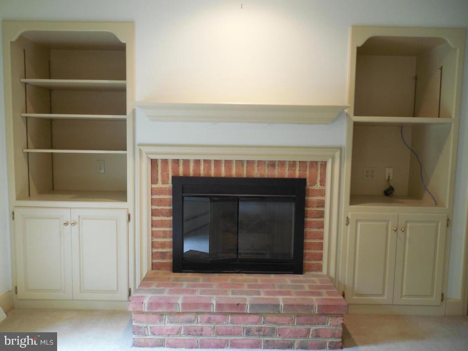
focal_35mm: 25
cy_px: 176
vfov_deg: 54.9
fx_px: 338
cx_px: 234
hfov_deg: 69.4
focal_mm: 4.5
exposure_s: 1/30
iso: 400
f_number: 3.3
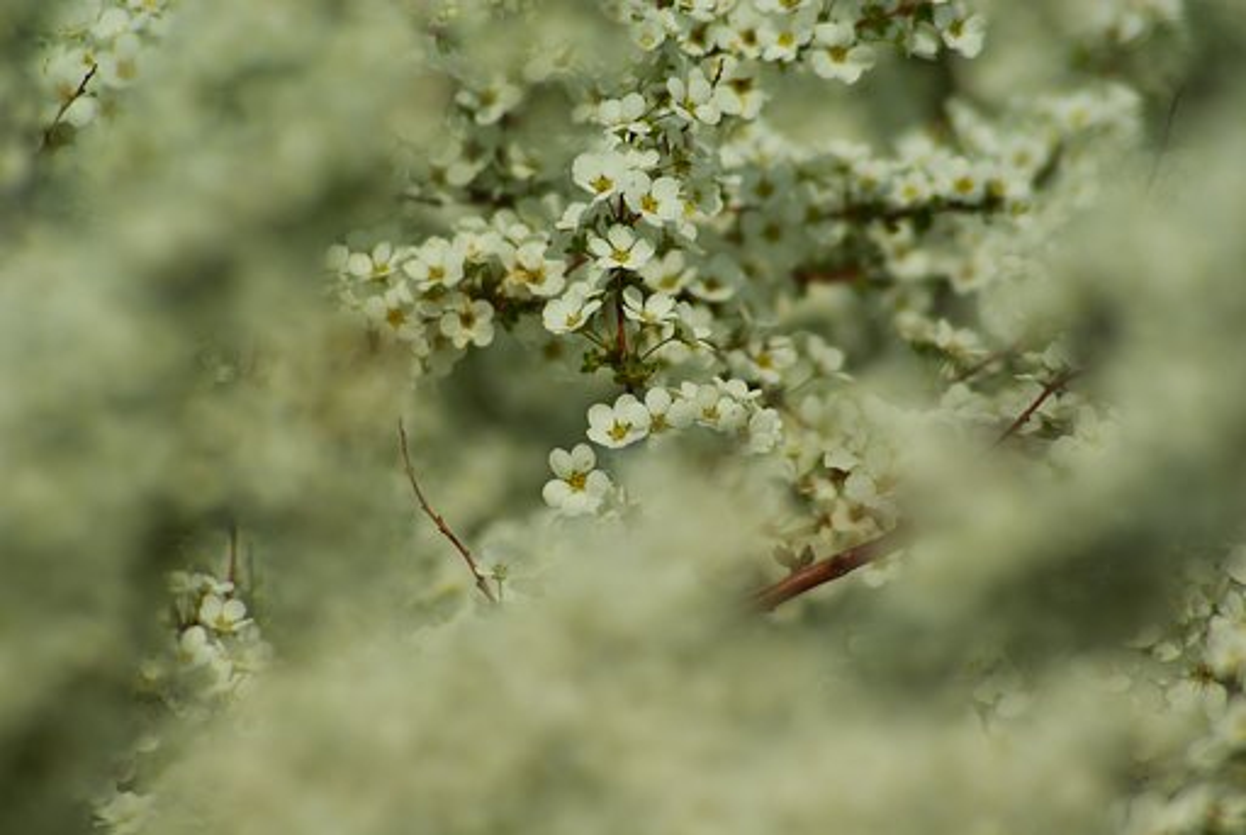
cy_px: 418
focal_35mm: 300
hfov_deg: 6.9
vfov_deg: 4.6
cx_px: 623
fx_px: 10398
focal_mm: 200
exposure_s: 1/750
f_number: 5.6
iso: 100
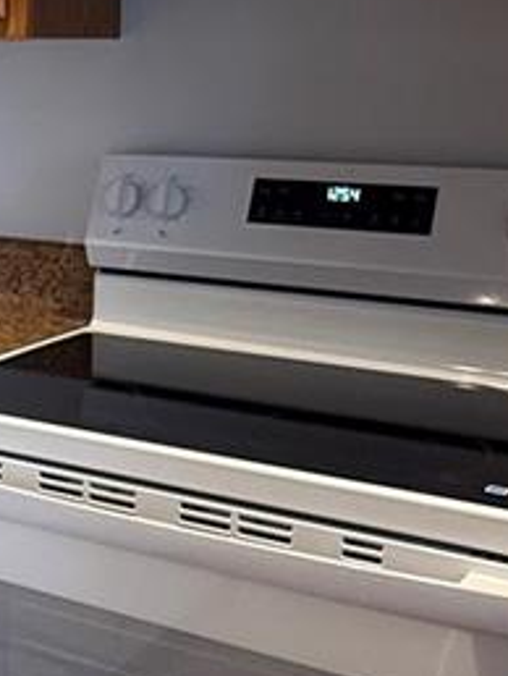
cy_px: 272
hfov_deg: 20.9
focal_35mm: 65
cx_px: -120
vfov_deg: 29.7
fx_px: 1270
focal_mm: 2.22
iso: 200
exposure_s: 1/60
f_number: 2.2
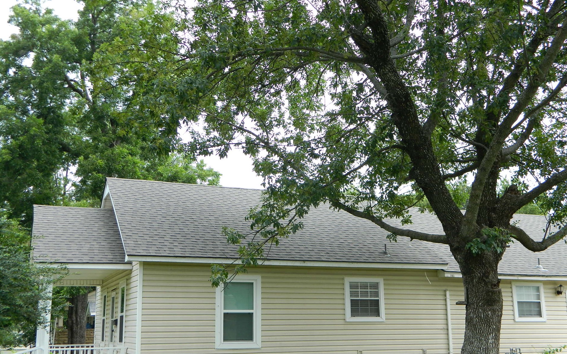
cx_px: 285
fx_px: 680
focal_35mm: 44
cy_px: 199
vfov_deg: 29.2
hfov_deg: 45.3
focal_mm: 7.3
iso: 80
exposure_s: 1/100
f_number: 3.5
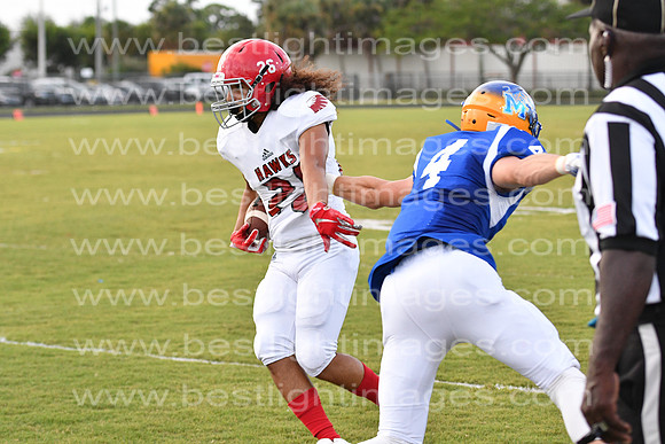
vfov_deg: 13.0
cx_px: 332
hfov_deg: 19.5
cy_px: 222
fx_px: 1940
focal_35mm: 105
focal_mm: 70
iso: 1600
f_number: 3.2
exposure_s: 1/1250
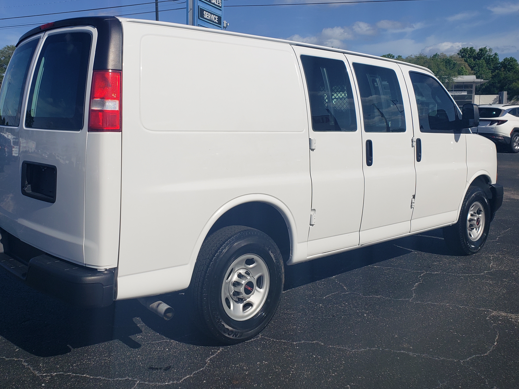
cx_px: 227
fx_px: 495
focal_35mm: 33
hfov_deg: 55.2
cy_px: 159
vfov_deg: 42.8
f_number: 2.4
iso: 50
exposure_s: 1/3871
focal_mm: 4.3
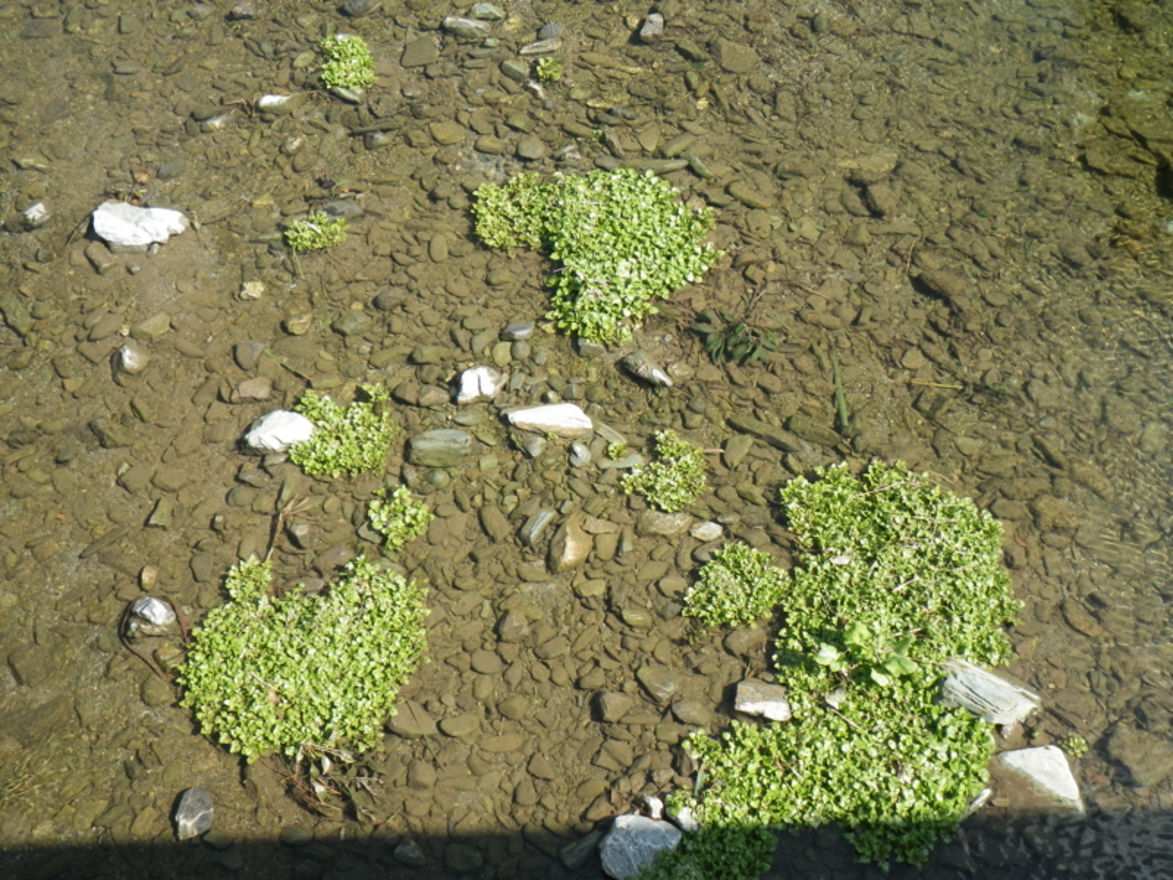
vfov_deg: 34.3
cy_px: 440
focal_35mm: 42
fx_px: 1423
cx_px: 586
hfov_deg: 44.8
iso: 80
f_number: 5
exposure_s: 1/160
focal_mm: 7.5
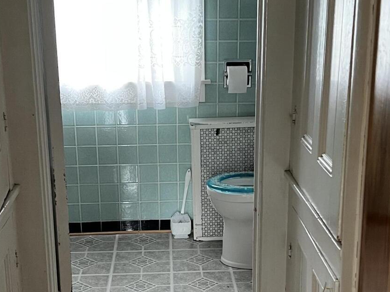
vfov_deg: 23.5
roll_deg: +0.8
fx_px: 698
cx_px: 209
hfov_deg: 31.2
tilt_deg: -17.1
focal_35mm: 62
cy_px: 201
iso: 250
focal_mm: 5.7
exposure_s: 1/60
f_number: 1.5
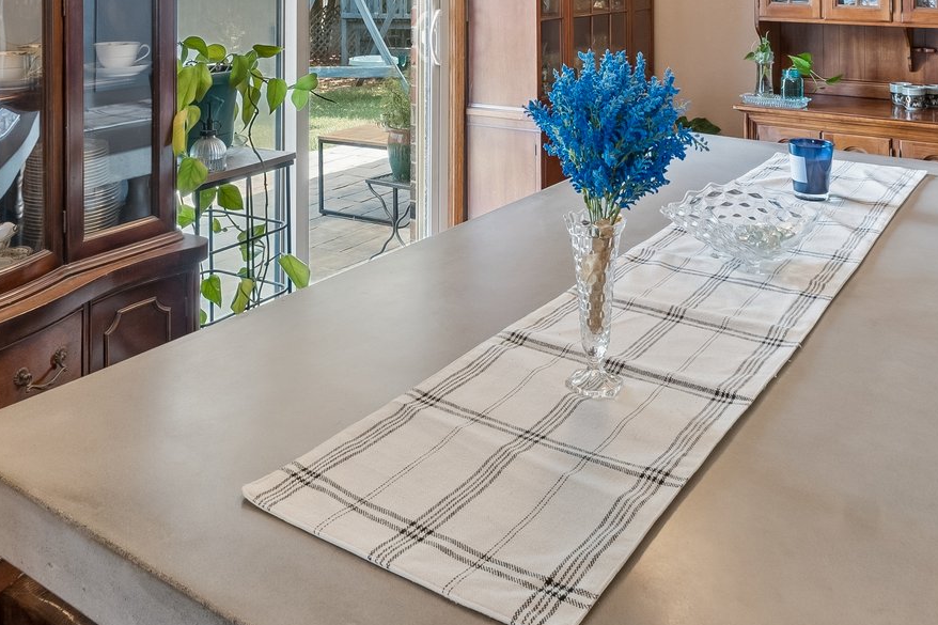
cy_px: -32
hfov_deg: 54.4
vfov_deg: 33.8
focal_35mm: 35
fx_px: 912
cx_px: 490
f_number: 10
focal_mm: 10
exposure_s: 1/13
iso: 200
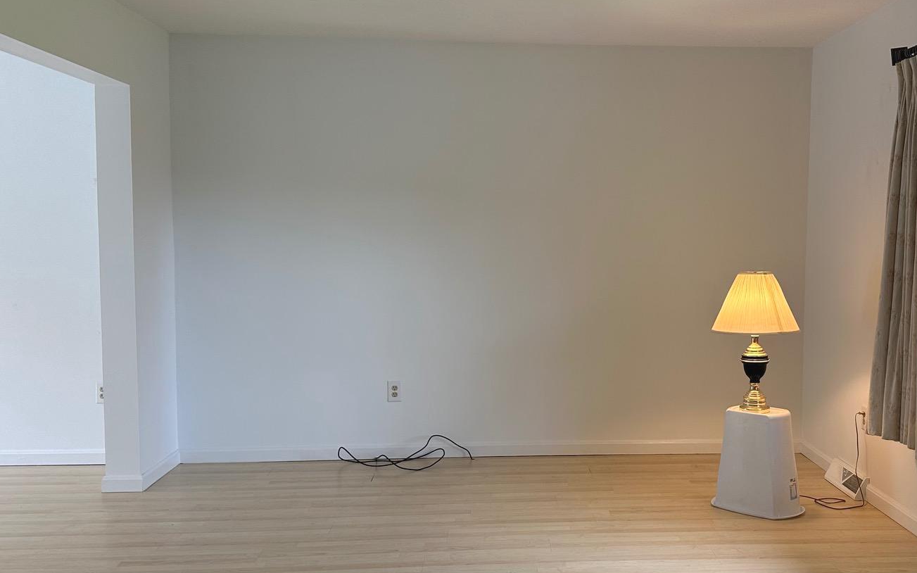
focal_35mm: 40
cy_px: 301
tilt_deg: -4.7
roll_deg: -0.5
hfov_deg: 48.8
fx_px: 1000
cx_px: 574
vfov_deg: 32.0
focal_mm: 6.86
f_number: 1.78
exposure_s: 1/120
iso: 80
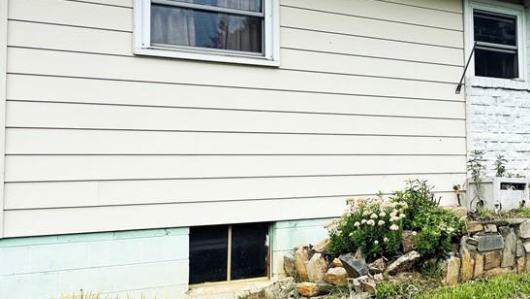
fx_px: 745
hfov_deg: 37.5
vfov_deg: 22.6
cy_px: 112
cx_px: 435
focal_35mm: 53
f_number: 1.6
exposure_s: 1/3257
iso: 32
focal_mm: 5.1
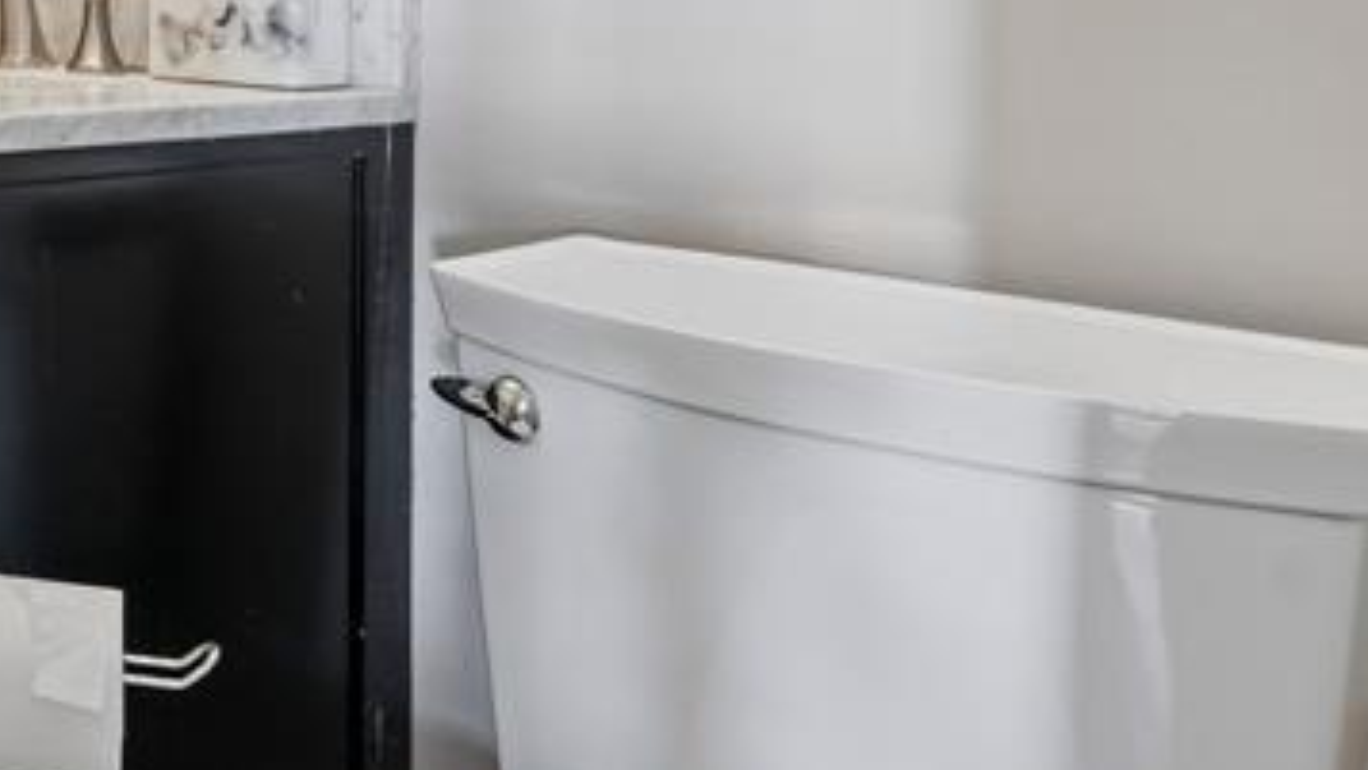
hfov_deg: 36.9
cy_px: -138
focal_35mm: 42
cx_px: -276
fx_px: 1524
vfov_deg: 25.6
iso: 320
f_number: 8
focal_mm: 14
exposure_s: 1/2
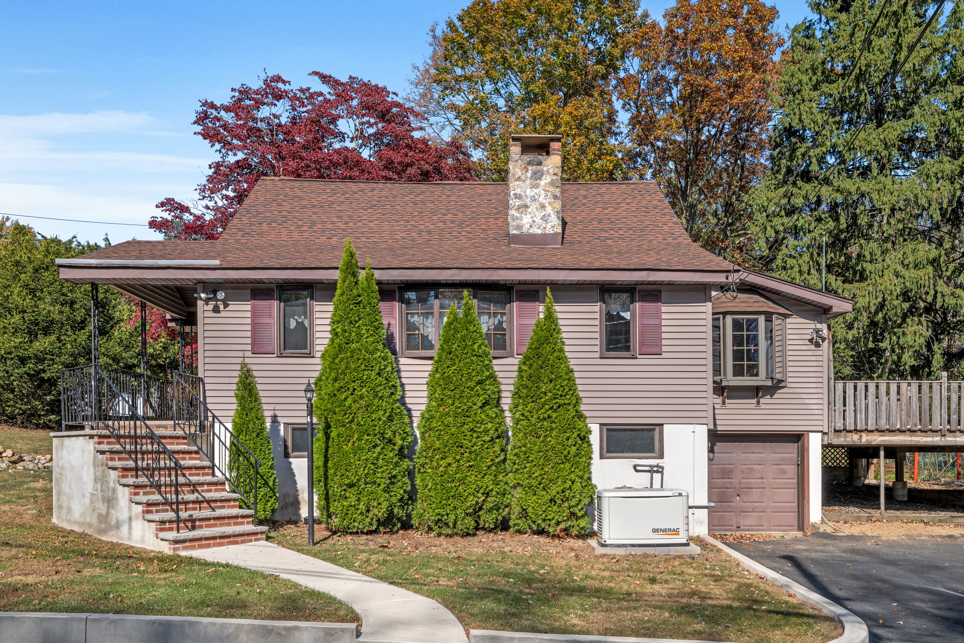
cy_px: 322
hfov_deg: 61.9
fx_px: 803
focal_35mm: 30
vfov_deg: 43.6
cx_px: 482
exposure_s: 1/100
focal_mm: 30
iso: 32
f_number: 8
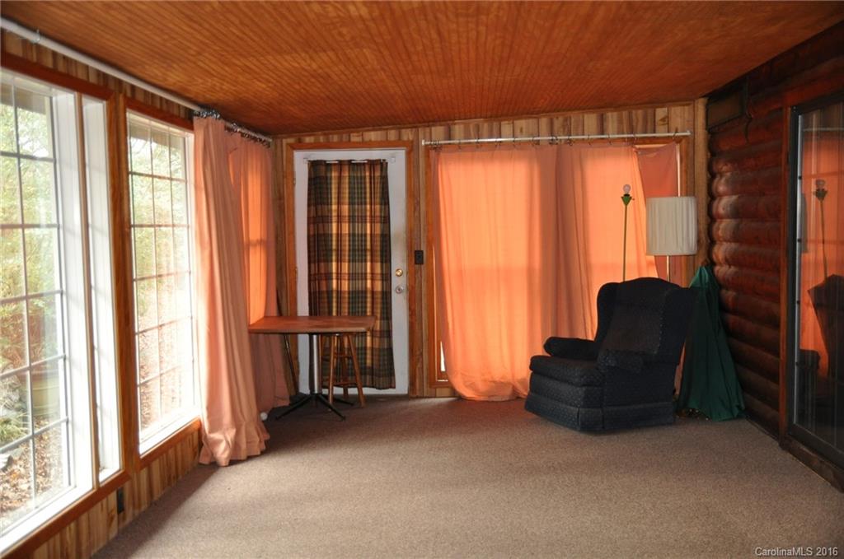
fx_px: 913
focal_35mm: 39
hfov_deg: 49.6
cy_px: 280
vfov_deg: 34.1
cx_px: 422
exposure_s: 1/80
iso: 800
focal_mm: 26
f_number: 2.8
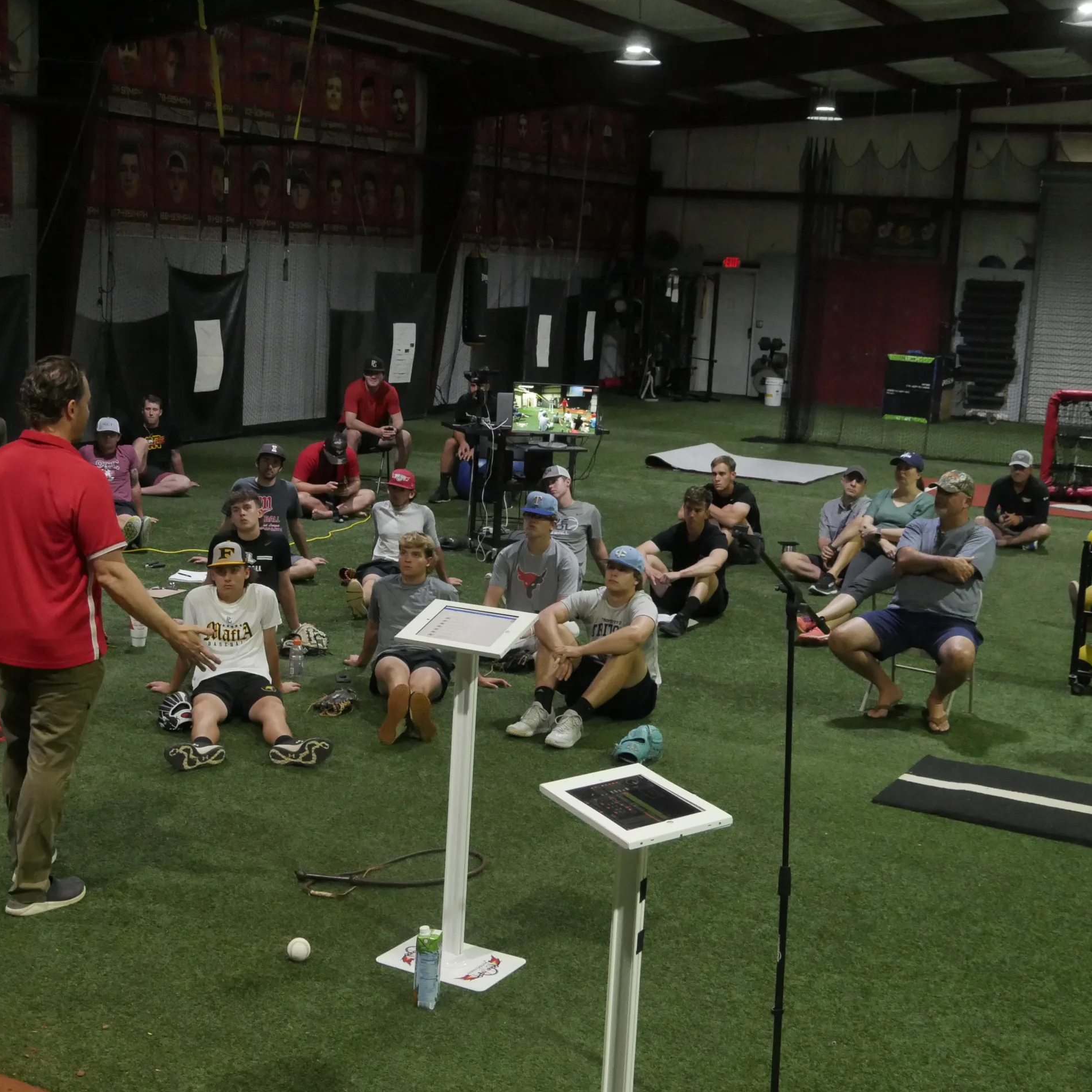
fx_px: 1856
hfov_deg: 32.8
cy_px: 545
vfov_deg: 32.8
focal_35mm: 52
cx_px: 508
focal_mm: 22
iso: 3200
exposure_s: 1/160
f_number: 4.5
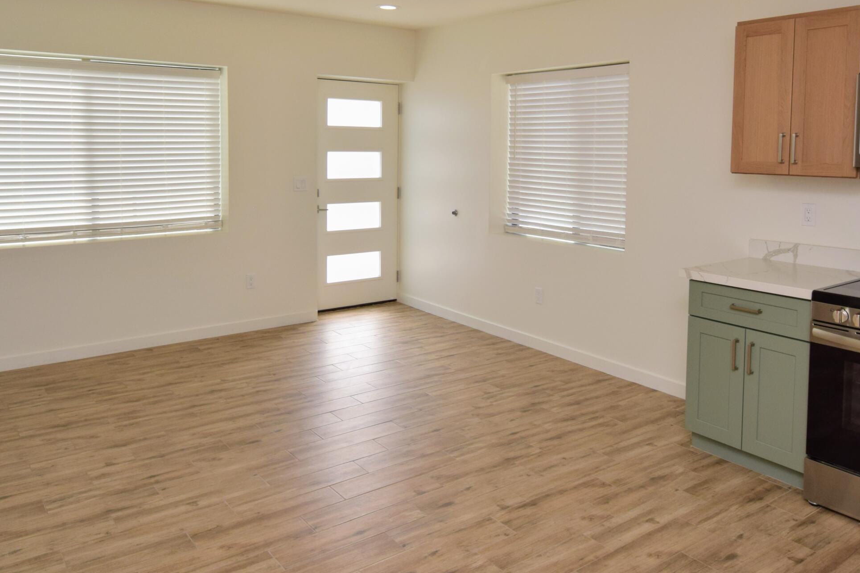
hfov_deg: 65.5
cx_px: 448
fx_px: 669
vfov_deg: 45.7
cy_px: 192
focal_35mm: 28
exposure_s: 1/200
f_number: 9
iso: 400
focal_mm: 12
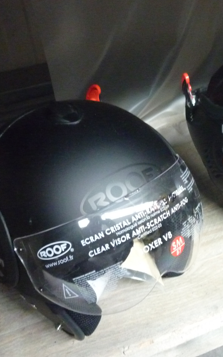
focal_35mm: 47
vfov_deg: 42.6
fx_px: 457
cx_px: 187
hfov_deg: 26.8
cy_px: 178
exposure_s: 1/20
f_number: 2.8
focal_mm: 5.5
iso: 800
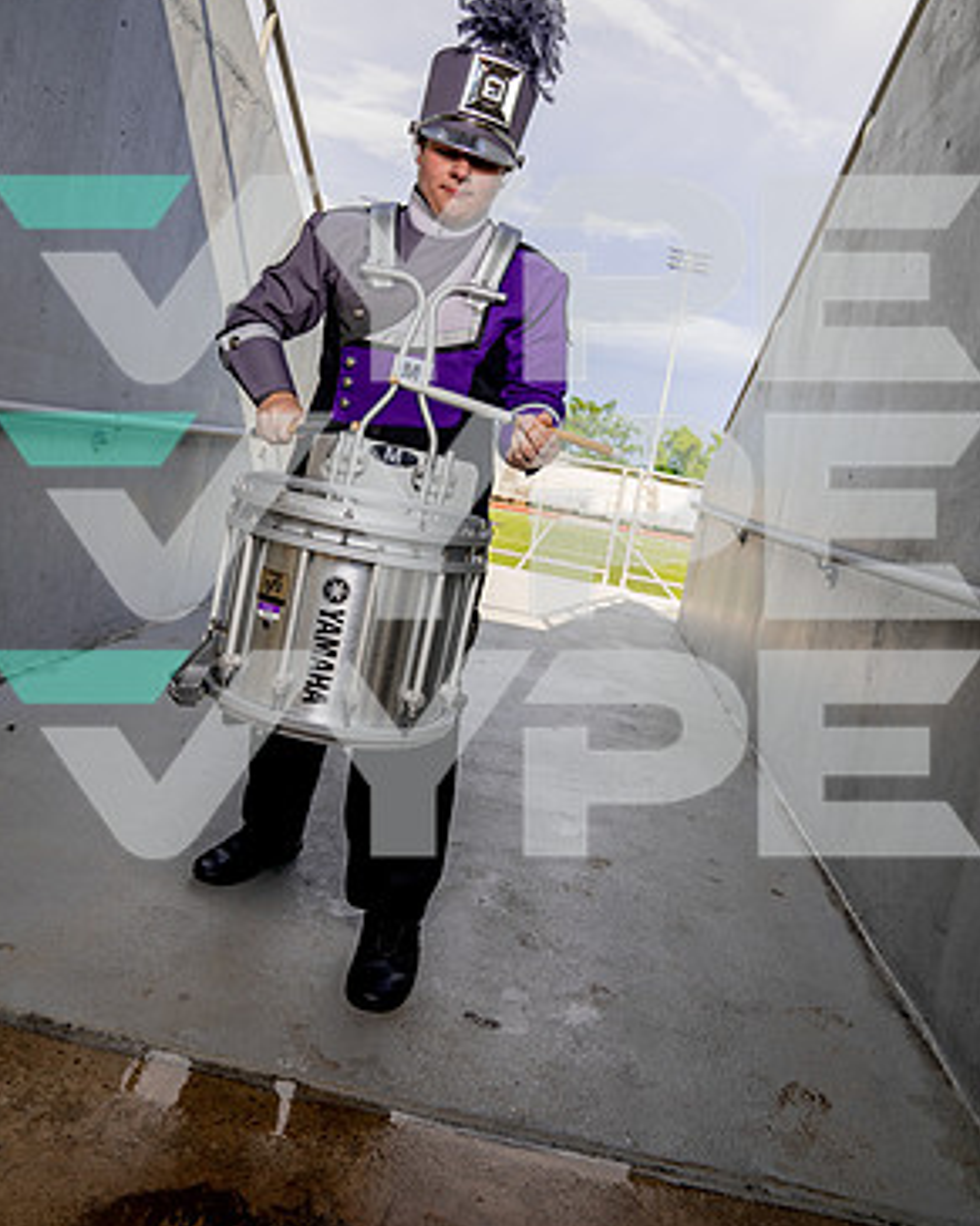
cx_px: 492
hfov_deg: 50.0
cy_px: 519
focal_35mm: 29
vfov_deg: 60.2
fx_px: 1052
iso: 100
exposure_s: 1/250
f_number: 5.6
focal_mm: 25
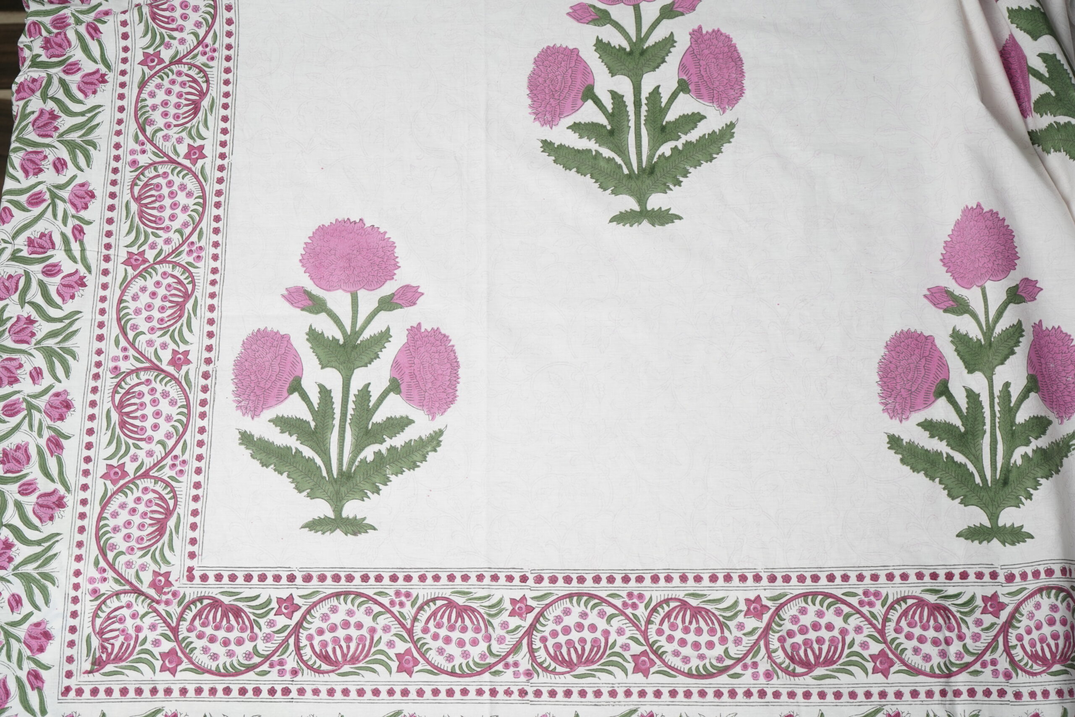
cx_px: 538
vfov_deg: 26.5
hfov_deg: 38.9
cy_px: 358
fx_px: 1523
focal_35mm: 51
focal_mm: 51
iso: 320
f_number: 5.6
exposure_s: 1/100
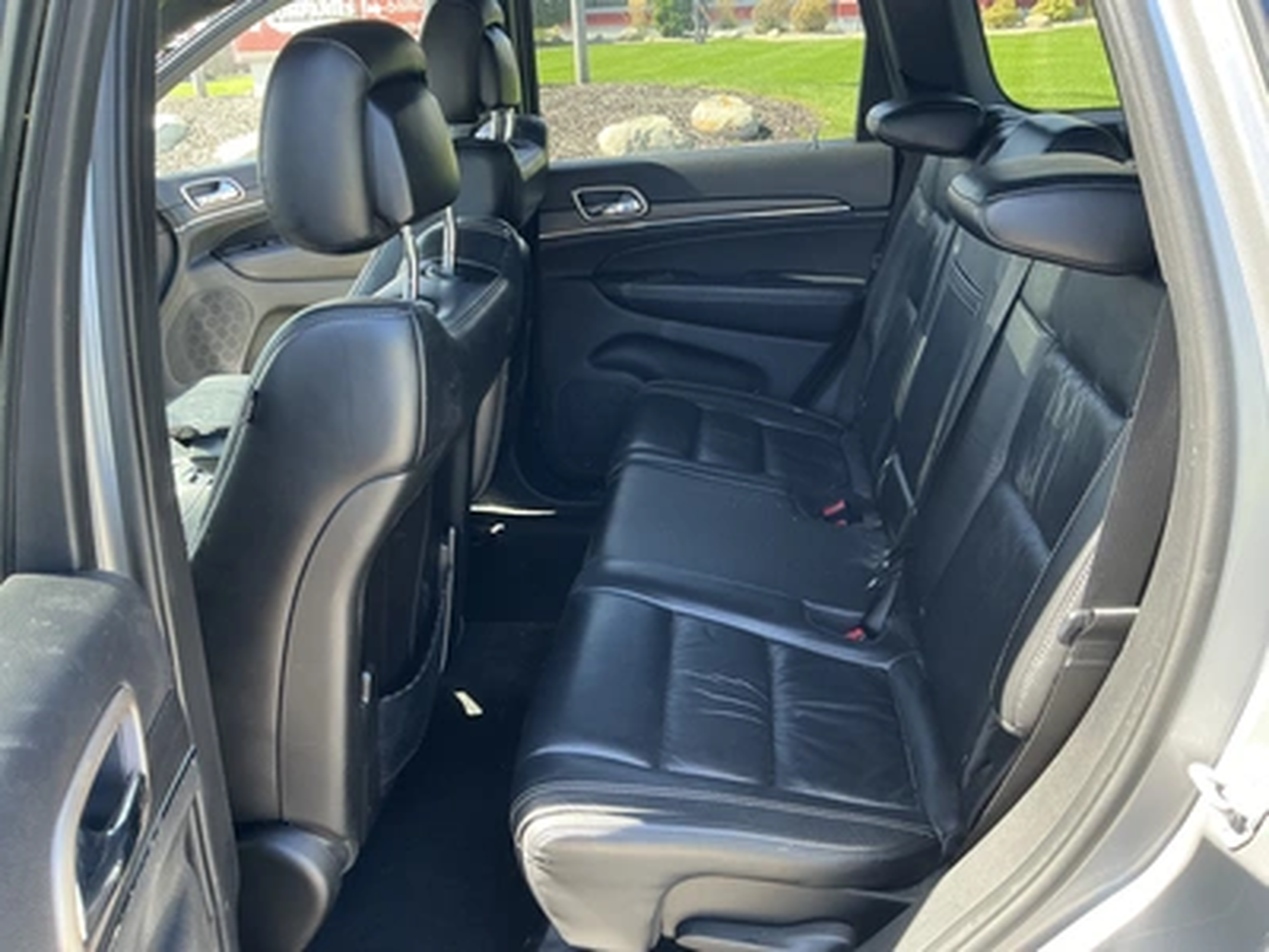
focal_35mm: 28
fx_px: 1026
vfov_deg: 49.7
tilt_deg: -24.4
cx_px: 634
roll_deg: -0.4
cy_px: 476
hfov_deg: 63.4
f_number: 1.8
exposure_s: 1/108
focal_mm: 3
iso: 64
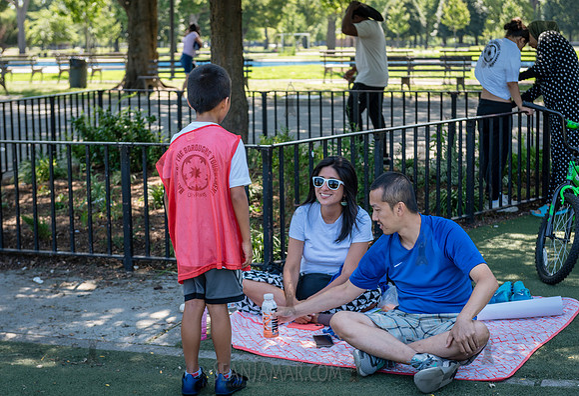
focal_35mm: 66
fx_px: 1072
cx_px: 268
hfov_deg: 30.2
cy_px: 188
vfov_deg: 20.9
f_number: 4
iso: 200
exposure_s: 1/200
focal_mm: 62
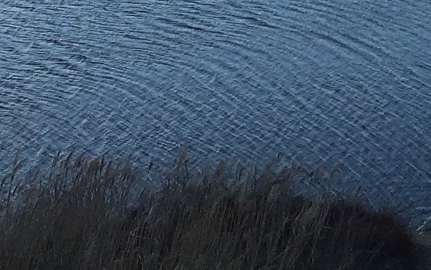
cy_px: -193
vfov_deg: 9.7
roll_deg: -2.9
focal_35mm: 129
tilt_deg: -6.6
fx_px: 1516
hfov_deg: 15.9
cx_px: 405
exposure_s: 1/715
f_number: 2.4
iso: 25
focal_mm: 3.3
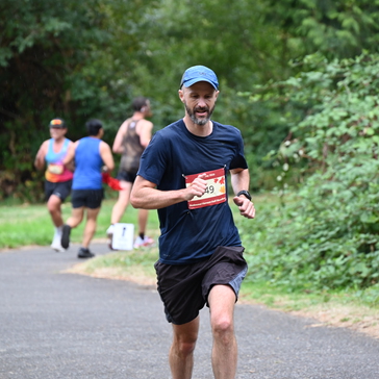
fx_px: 3183
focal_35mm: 257
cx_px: 199
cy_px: 190
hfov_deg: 6.8
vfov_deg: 6.8
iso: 1000
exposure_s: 1/250
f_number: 6.3
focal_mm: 200
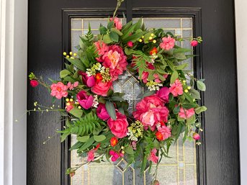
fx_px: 207
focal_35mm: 29
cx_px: 124
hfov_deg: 61.7
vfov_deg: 48.2
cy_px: 92
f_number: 1.8
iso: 64
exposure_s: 1/122
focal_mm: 3
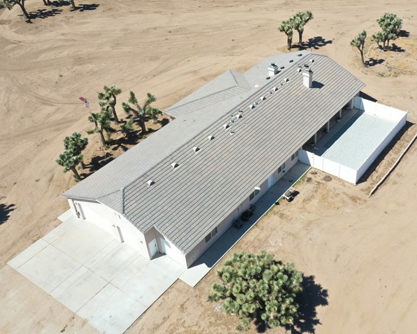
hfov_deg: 46.2
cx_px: 273
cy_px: 156
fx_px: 481
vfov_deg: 38.2
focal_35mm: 39
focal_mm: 10.26
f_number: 5.6
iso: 100
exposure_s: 1/400
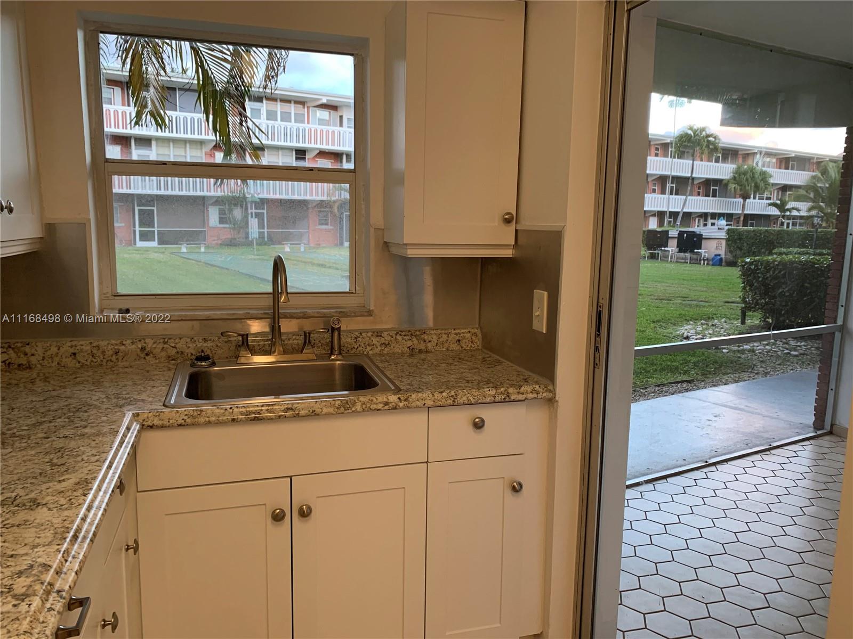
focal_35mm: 26
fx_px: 641
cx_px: 426
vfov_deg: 53.1
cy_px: 320
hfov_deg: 67.3
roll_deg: -1.3
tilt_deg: -8.3
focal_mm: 4.25
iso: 125
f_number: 1.8
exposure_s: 1/60
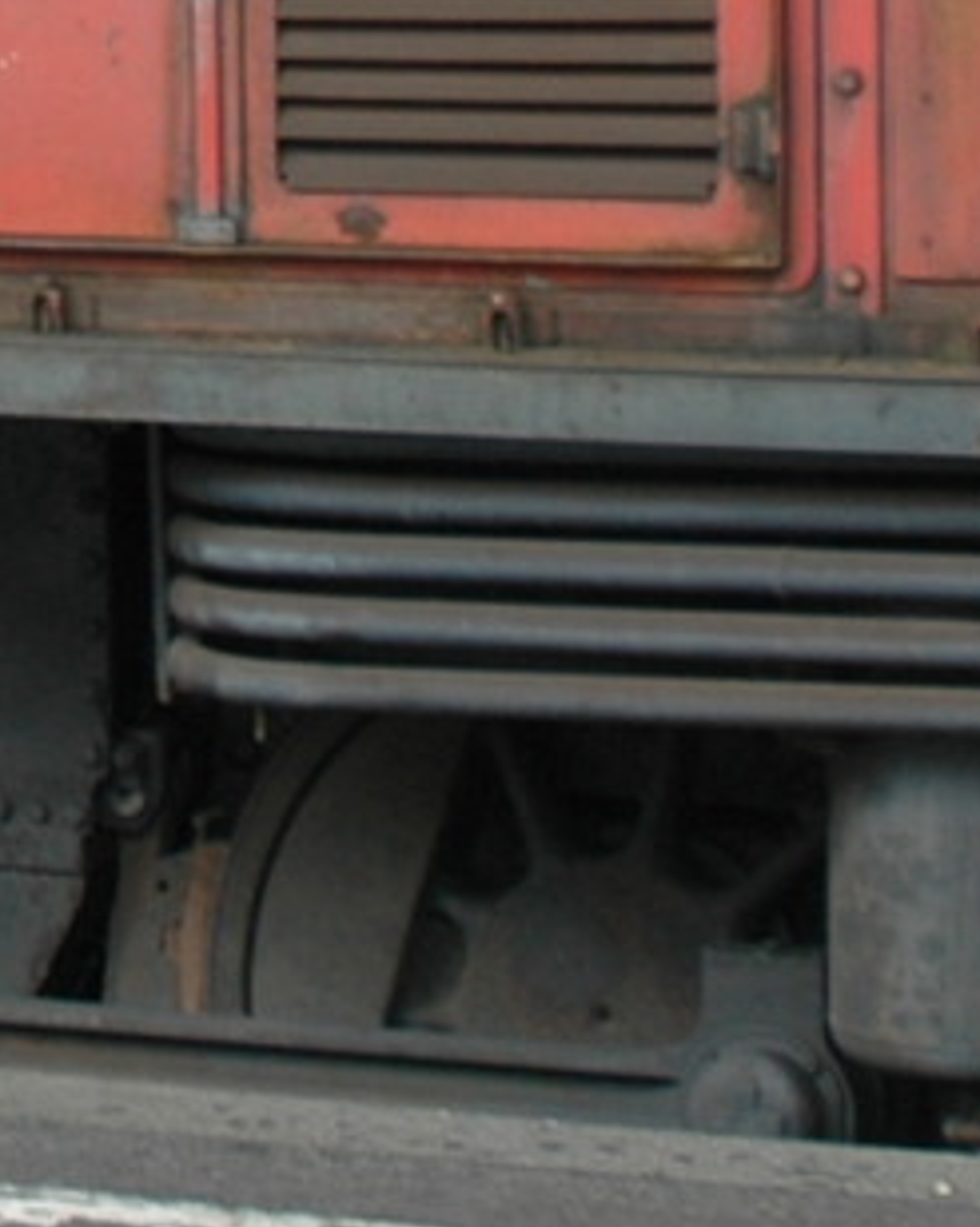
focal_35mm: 193
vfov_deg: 9.7
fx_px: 7004
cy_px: -719
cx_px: -430
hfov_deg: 7.9
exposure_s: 1/80
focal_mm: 22
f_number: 4.5
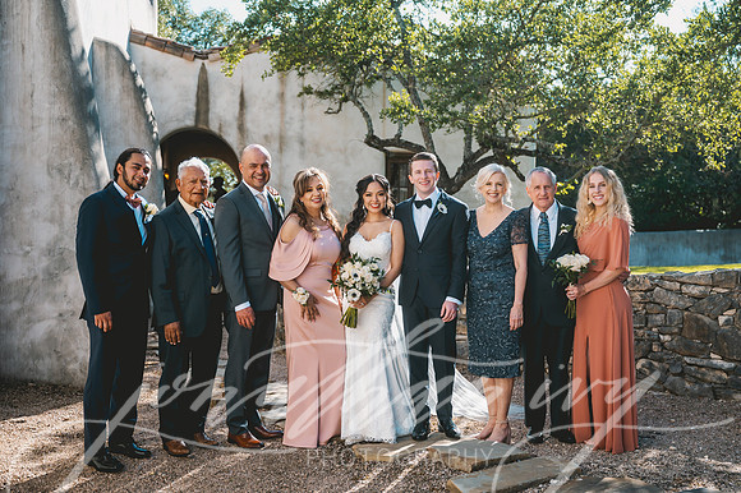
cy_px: 248
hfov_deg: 42.8
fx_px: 945
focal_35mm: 46
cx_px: 389
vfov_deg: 29.2
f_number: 2.8
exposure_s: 1/2000
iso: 100
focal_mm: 42
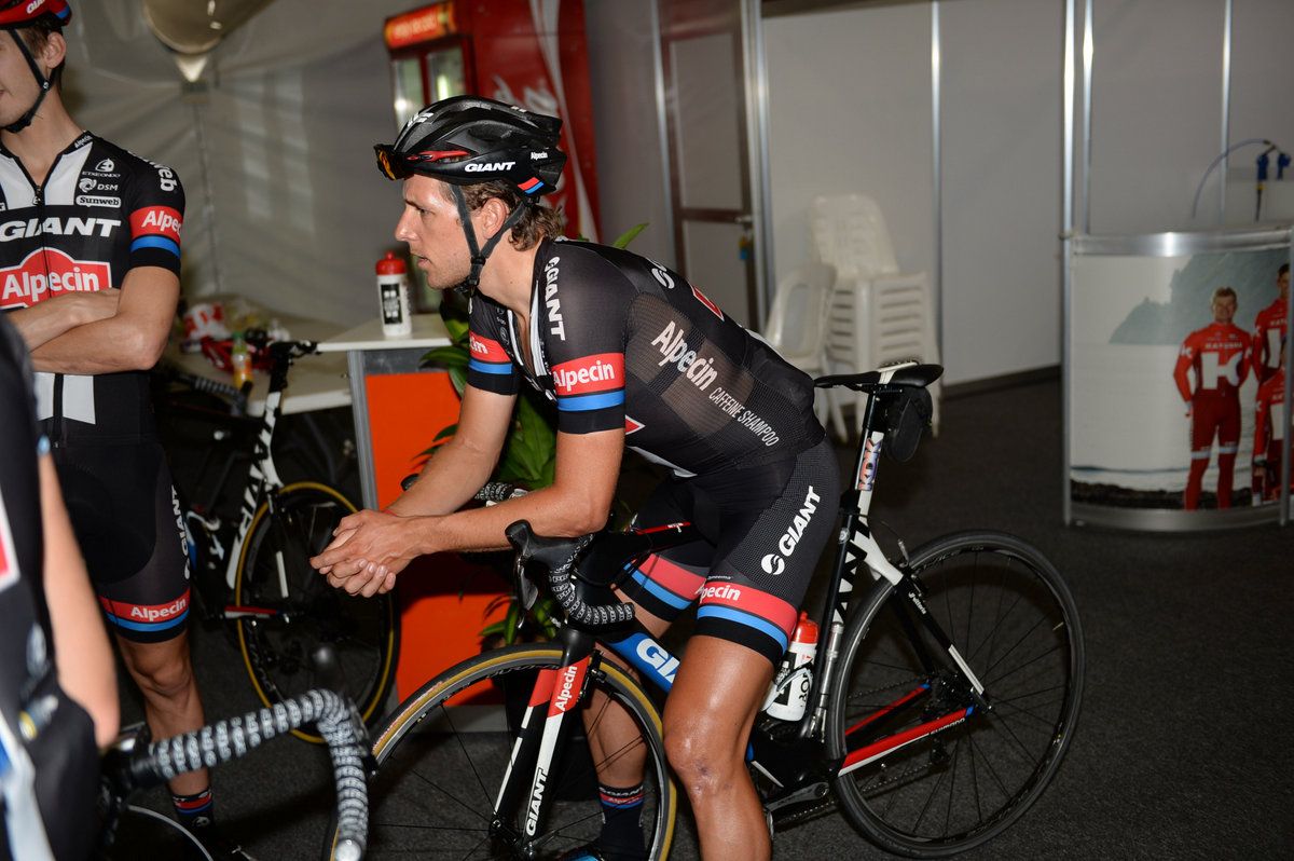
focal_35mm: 42
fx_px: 1508
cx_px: 647
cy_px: 430
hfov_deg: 46.4
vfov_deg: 31.8
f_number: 2.8
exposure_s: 1/250
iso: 200
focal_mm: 42
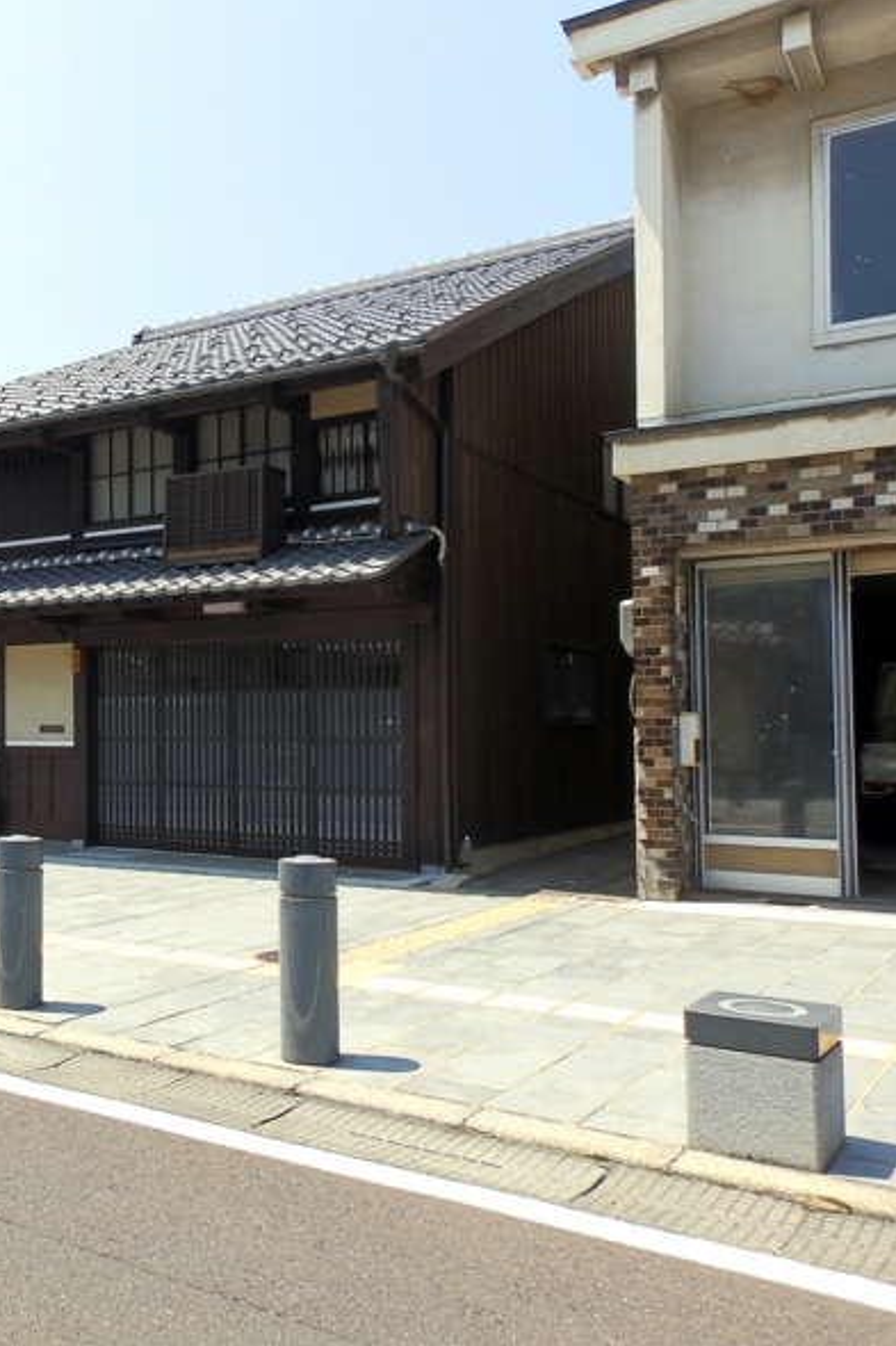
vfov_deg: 60.3
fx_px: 1158
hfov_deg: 39.4
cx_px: 98
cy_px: 665
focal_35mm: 31
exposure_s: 1/400
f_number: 4.5
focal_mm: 4
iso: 80
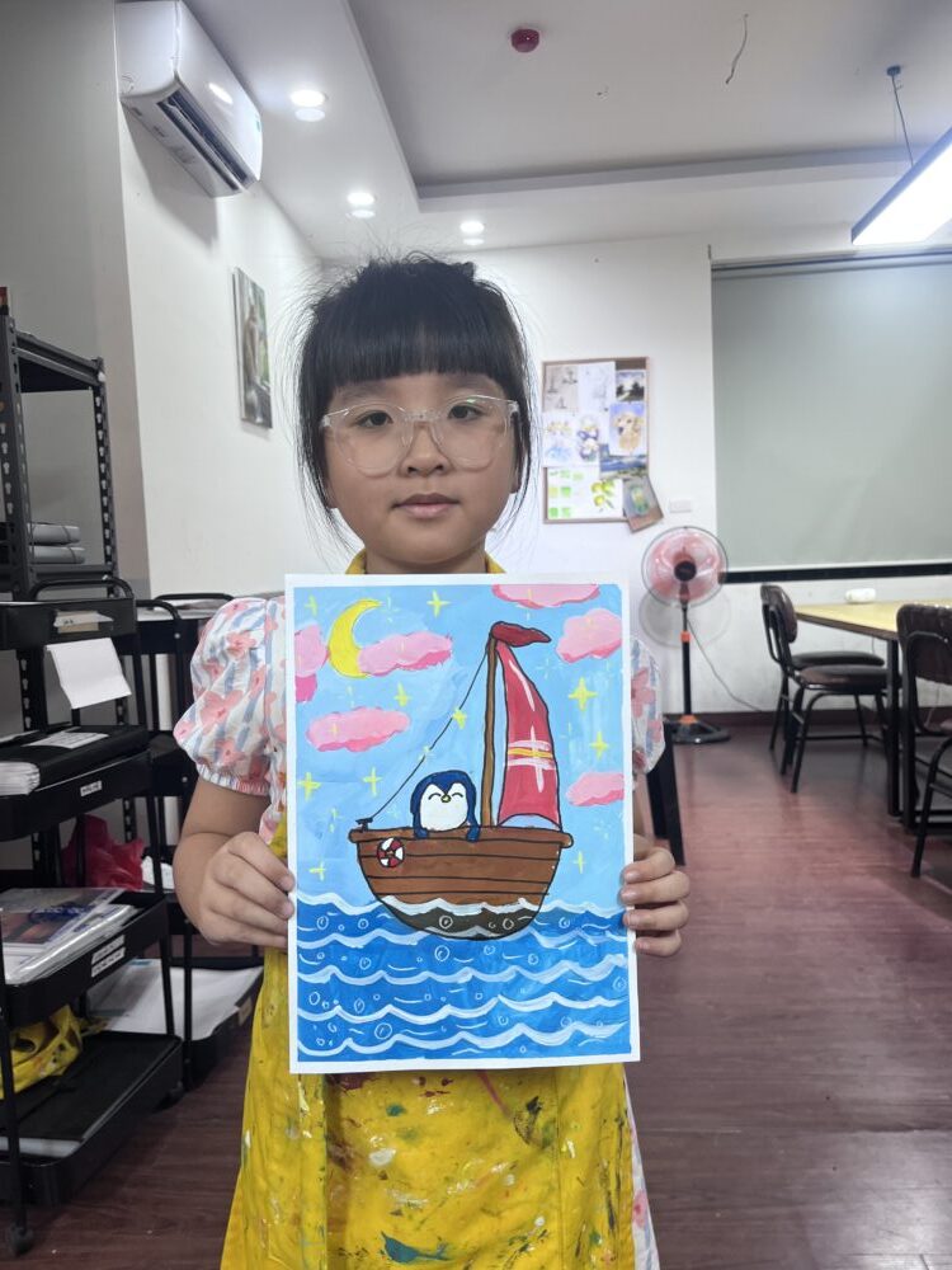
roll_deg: +3.1
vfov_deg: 67.3
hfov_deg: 53.1
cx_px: 476
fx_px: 953
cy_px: 635
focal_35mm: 26
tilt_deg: -4.3
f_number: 1.6
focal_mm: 5.1
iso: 125
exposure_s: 1/100
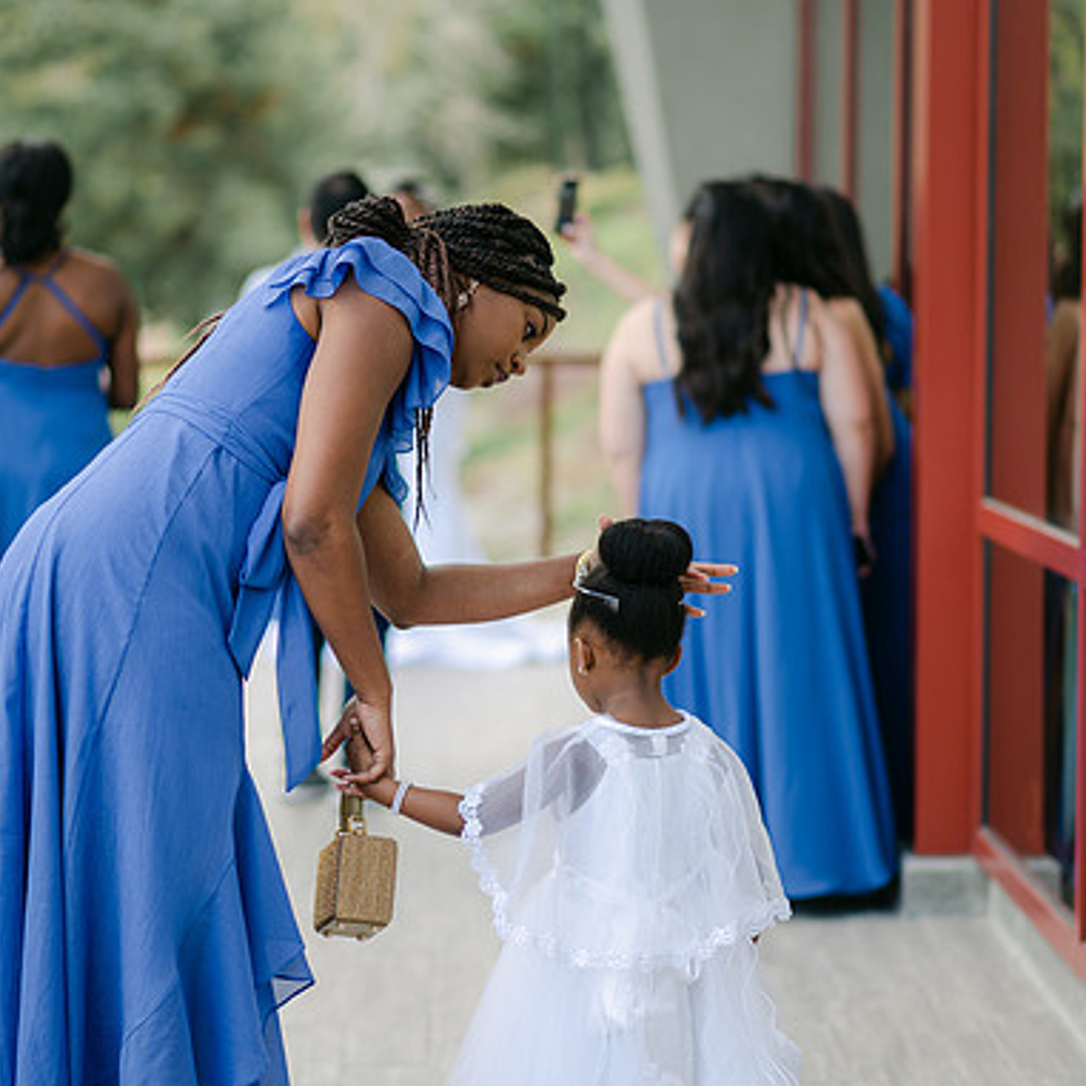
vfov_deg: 15.2
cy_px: 520
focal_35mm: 115
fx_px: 4082
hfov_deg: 15.1
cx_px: 427
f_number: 2
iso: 100
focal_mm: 85
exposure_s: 1/1000
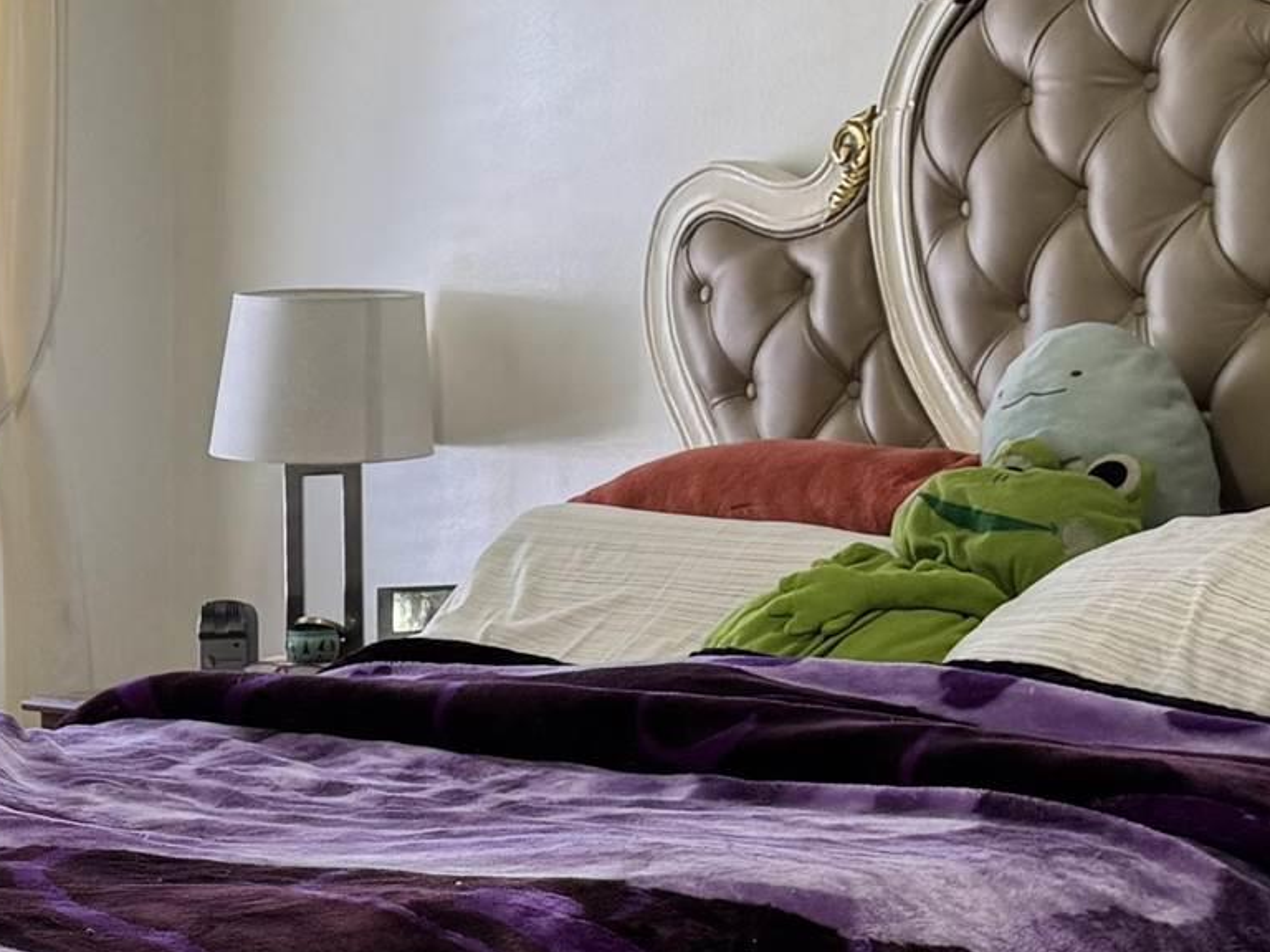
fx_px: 3522
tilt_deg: -7.0
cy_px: 780
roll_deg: +1.5
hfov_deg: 18.2
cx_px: -632
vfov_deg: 15.3
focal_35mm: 96
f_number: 1.78
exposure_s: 1/60
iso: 160
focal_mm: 6.76
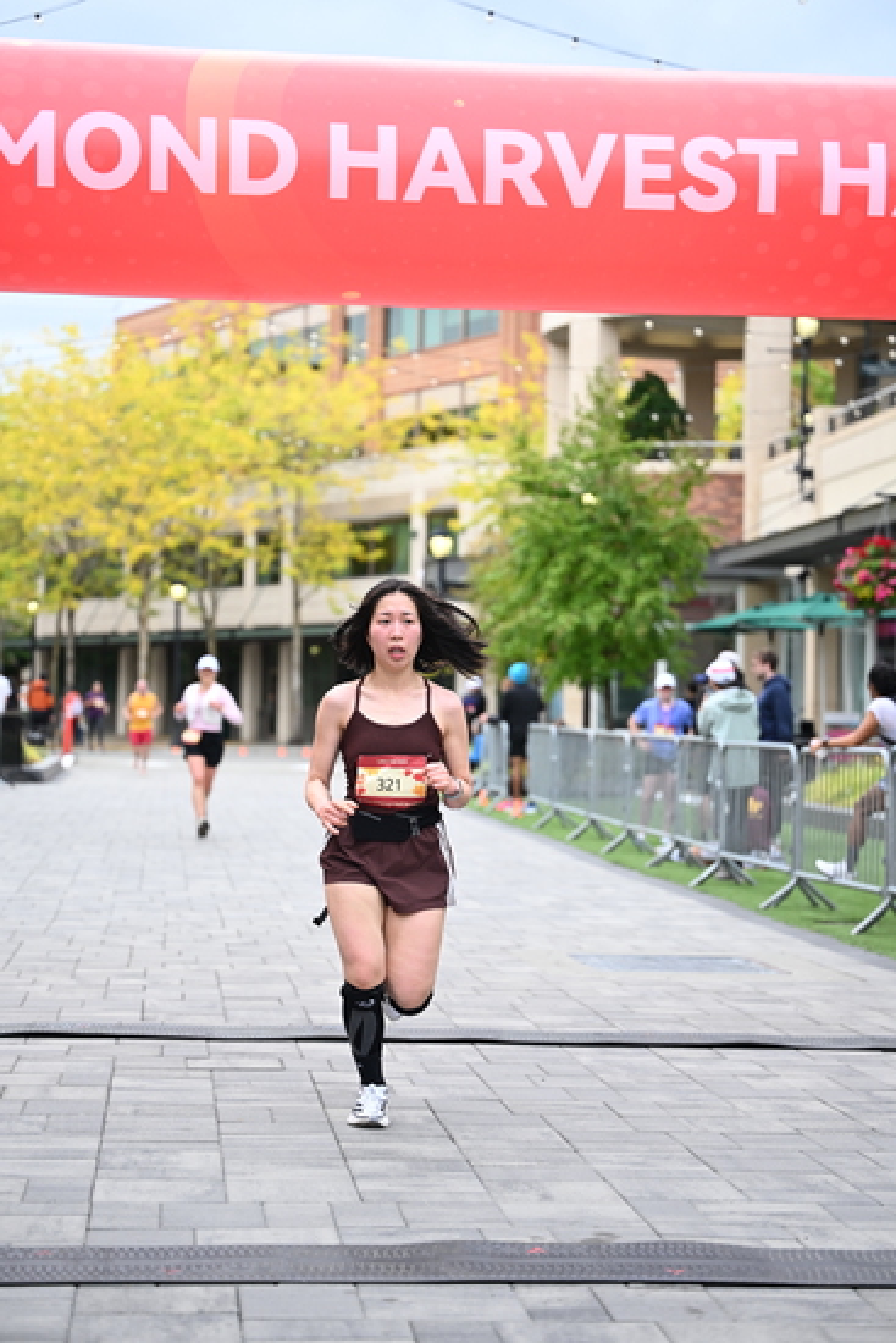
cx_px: 448
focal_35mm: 74
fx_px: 2761
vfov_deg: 27.3
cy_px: 672
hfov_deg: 18.4
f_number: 2.8
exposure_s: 1/2000
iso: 640
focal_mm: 74
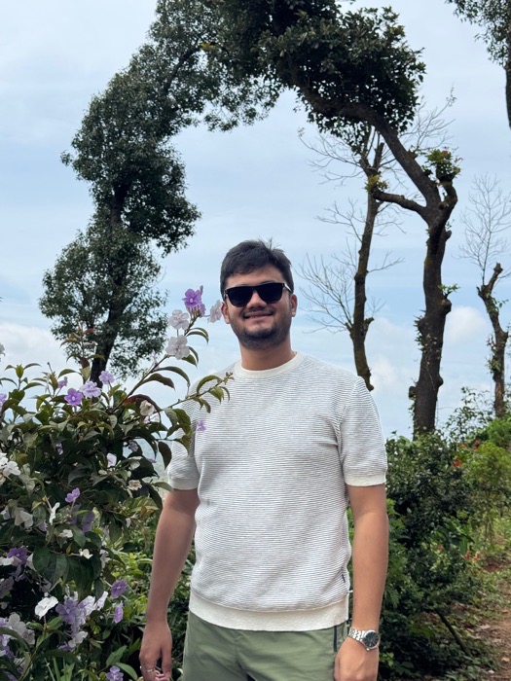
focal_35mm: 48
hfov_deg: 30.3
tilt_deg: +6.6
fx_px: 945
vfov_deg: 39.7
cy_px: 340
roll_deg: -4.5
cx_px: 256
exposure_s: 1/3610
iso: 64
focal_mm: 6.76
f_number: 1.78
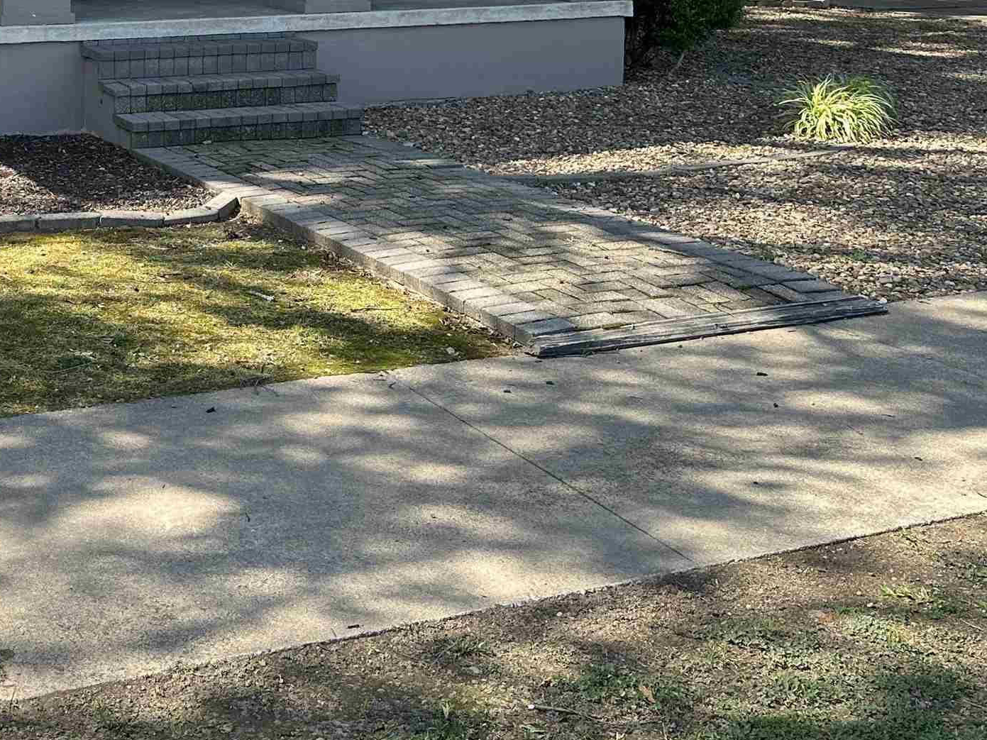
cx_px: 13
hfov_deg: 33.3
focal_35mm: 53
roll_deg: +1.6
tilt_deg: -2.7
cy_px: -40
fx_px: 1511
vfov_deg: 25.8
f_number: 1.78
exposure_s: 1/980
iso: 80
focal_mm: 6.86
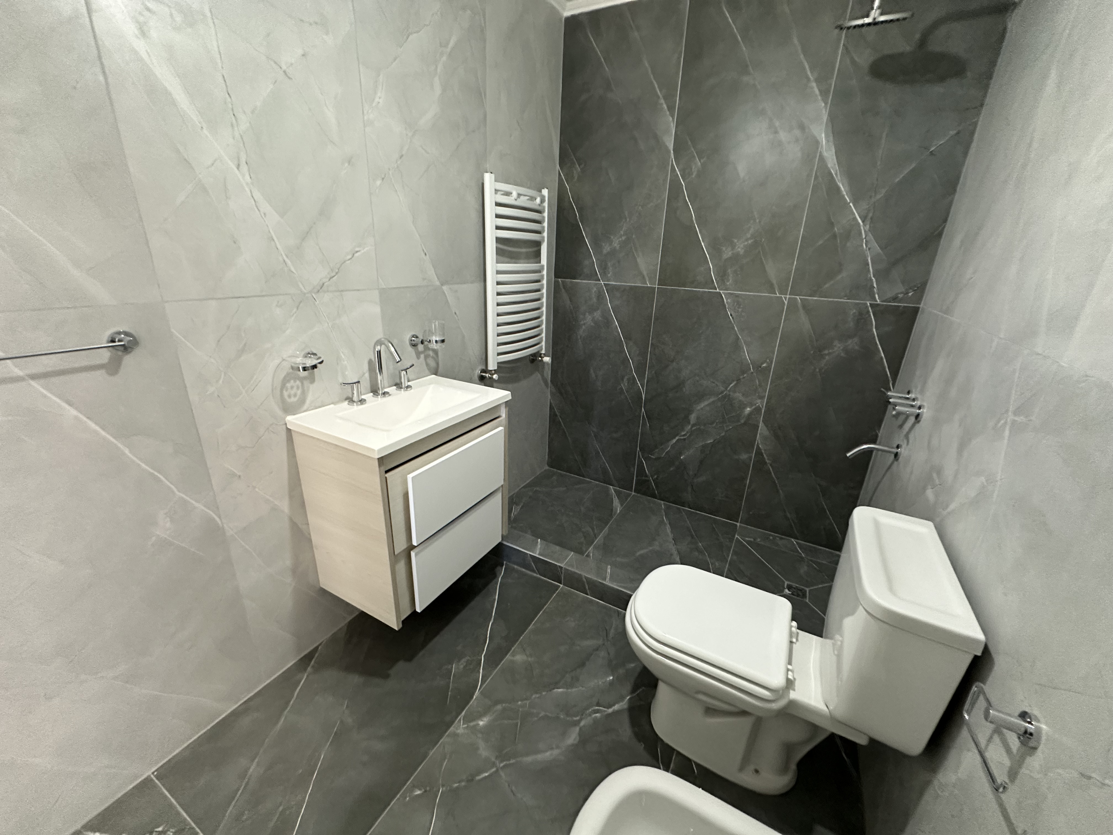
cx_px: 556
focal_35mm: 14
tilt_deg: -20.1
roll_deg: -2.8
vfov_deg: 85.7
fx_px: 450
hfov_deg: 102.1
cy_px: 418
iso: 500
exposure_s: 1/50
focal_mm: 2.22
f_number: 2.2
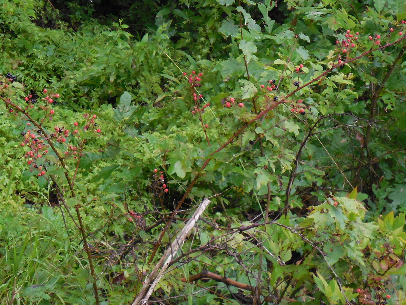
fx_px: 2217
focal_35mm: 189
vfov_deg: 7.9
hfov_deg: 10.5
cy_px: 143
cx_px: 179
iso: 640
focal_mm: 26.8
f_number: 5.4
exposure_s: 1/250
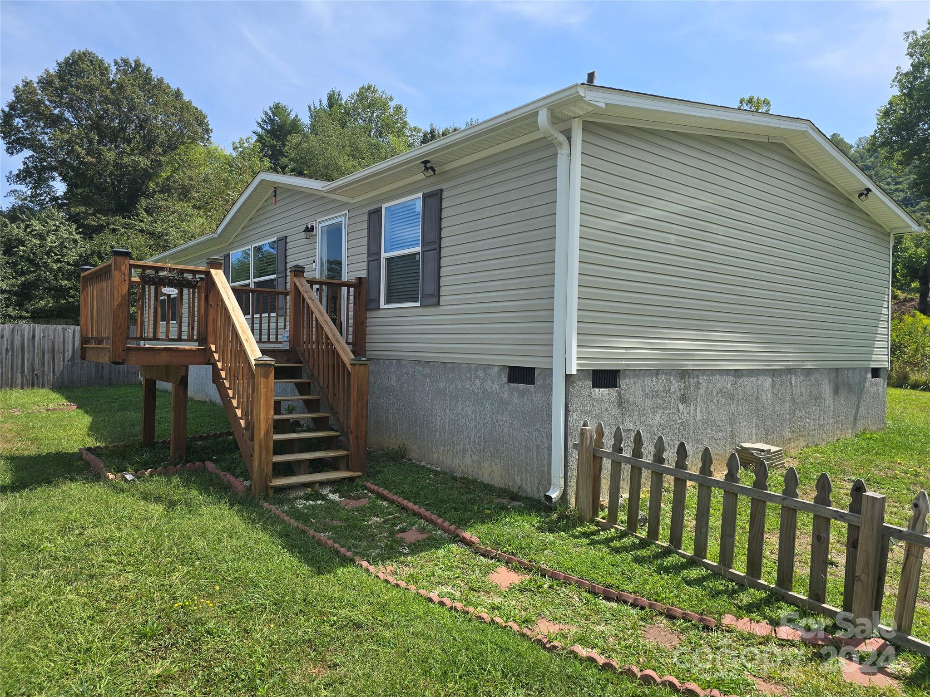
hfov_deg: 73.9
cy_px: 348
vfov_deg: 58.9
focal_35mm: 23
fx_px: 618
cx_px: 465
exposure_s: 1/596
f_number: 1.7
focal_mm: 6.3
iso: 12
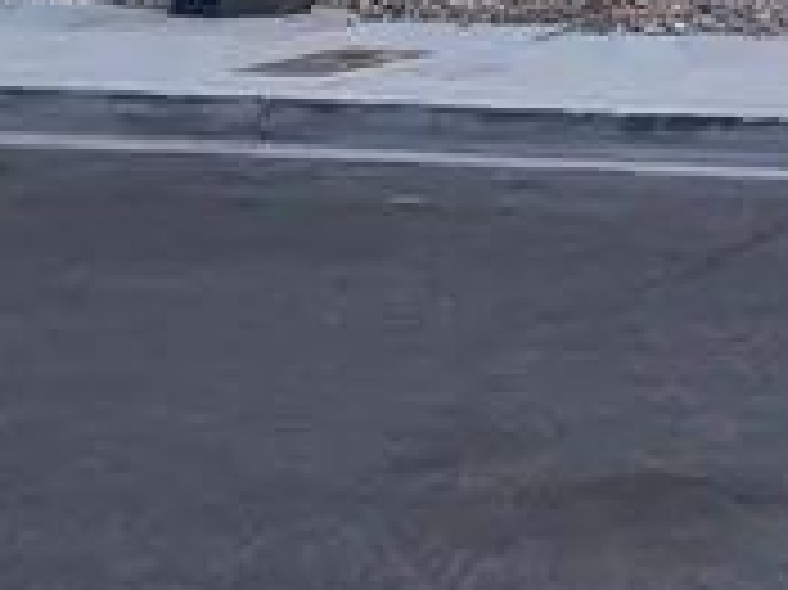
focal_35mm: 152
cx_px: 1716
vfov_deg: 8.9
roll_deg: -0.6
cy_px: -788
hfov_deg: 11.4
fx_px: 3458
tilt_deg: +7.3
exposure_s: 1/262
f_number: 1.8
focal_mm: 4.25
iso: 32
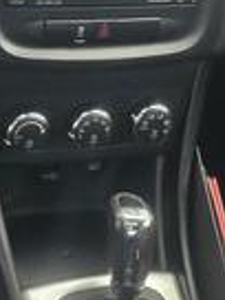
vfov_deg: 21.8
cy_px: -31
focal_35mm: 85
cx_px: 7
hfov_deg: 17.0
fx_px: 737
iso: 200
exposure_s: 1/120
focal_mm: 6.3
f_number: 1.7
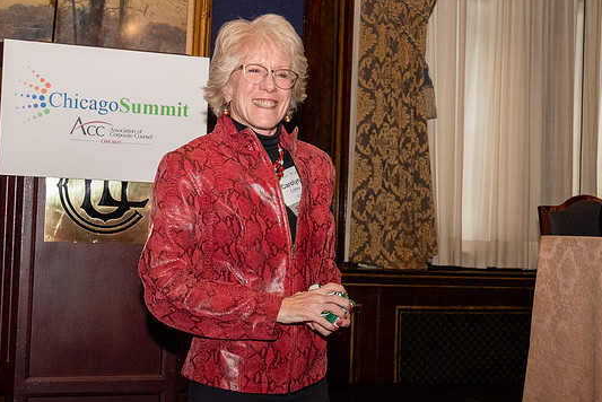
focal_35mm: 62
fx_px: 1037
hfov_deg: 32.4
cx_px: 287
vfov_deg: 21.9
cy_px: 189
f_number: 10
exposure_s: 1/100
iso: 6400
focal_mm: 38
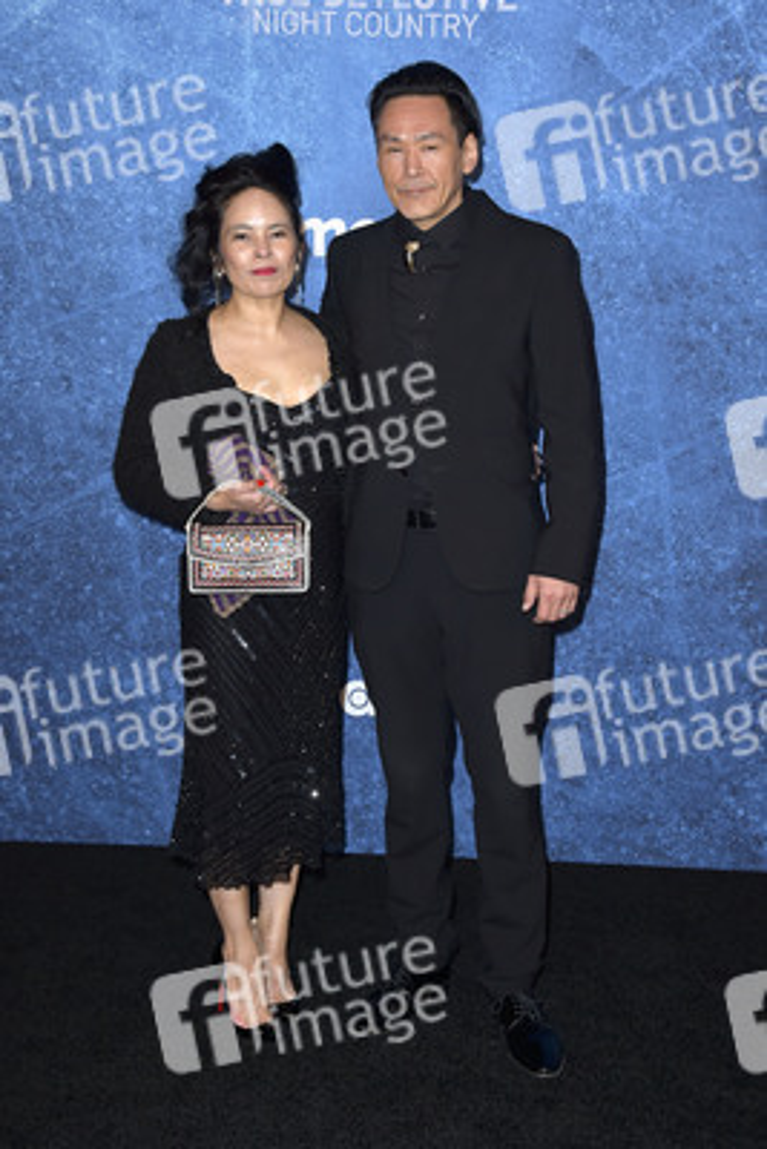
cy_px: 574
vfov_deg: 41.1
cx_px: 384
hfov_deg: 28.1
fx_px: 1533
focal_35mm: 48
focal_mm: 48
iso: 320
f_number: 6.3
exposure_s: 1/250
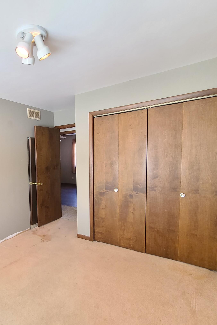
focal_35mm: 20
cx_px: 35
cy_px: 176
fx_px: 181
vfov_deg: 83.8
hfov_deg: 56.2
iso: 320
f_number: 2.2
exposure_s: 1/60
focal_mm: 2.2
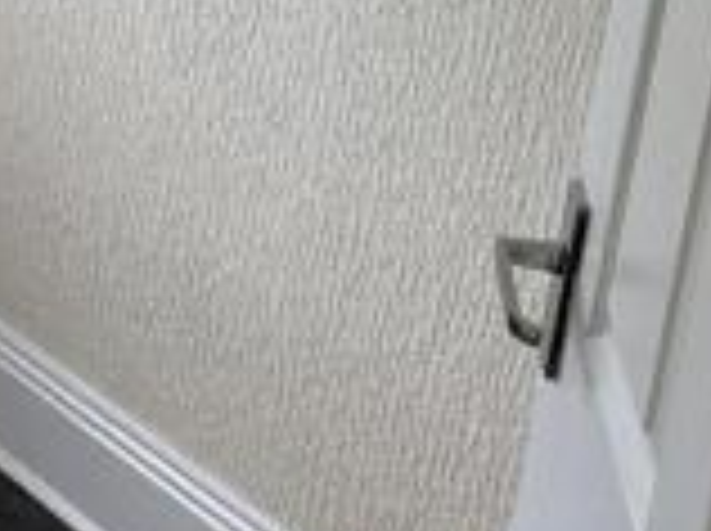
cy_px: -227
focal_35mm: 107
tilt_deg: -13.2
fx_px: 2194
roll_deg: -1.3
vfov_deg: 13.1
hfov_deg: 15.8
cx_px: -547
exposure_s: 1/151
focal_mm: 3
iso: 16
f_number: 1.8
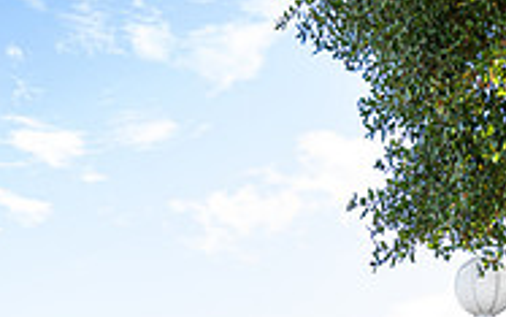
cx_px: 363
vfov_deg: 9.2
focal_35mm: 139
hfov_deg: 15.0
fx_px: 1917
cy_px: 448
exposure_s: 1/1000
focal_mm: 44
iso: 400
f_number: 3.2
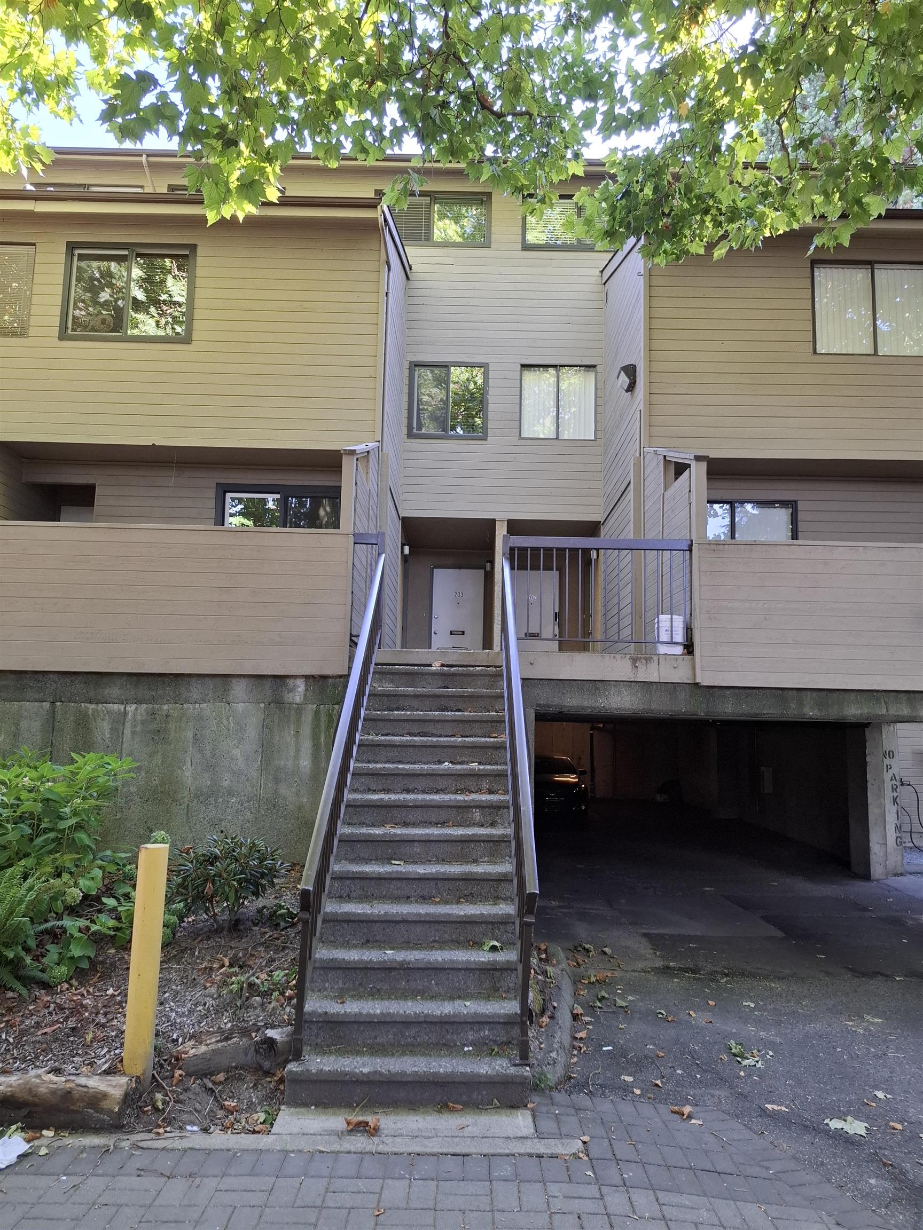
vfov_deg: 73.9
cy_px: 615
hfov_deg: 58.9
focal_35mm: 23
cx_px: 462
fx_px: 818
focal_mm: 5.54
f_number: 1.8
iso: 125
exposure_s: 1/100
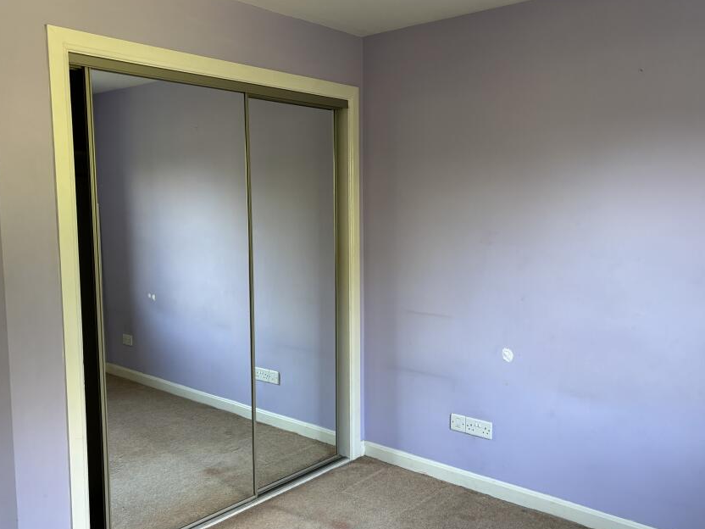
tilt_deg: -5.7
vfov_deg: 44.2
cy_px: 264
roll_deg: +0.5
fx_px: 652
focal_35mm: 32
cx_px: 360
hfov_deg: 56.8
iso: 160
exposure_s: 1/60
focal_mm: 5.96
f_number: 1.6
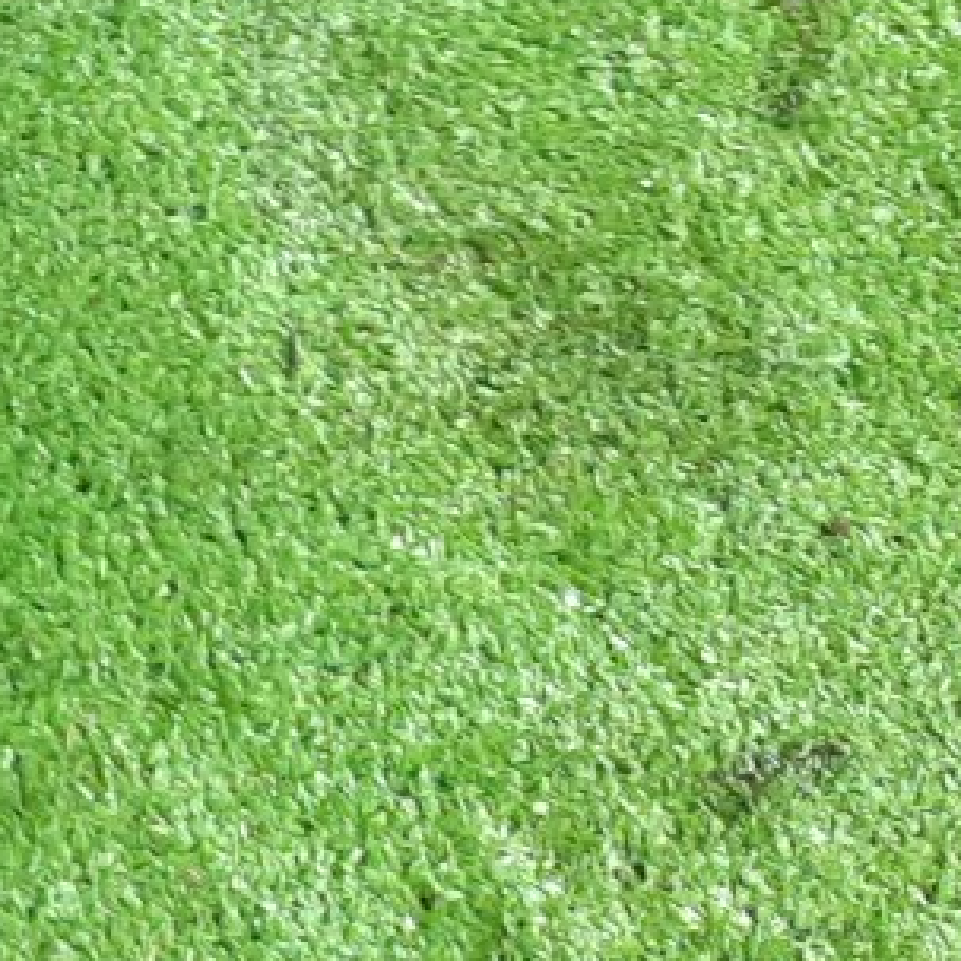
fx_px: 3298
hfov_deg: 13.8
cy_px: -568
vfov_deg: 15.1
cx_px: -1028
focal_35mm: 105
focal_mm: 4.6
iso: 338
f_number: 2
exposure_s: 1/50
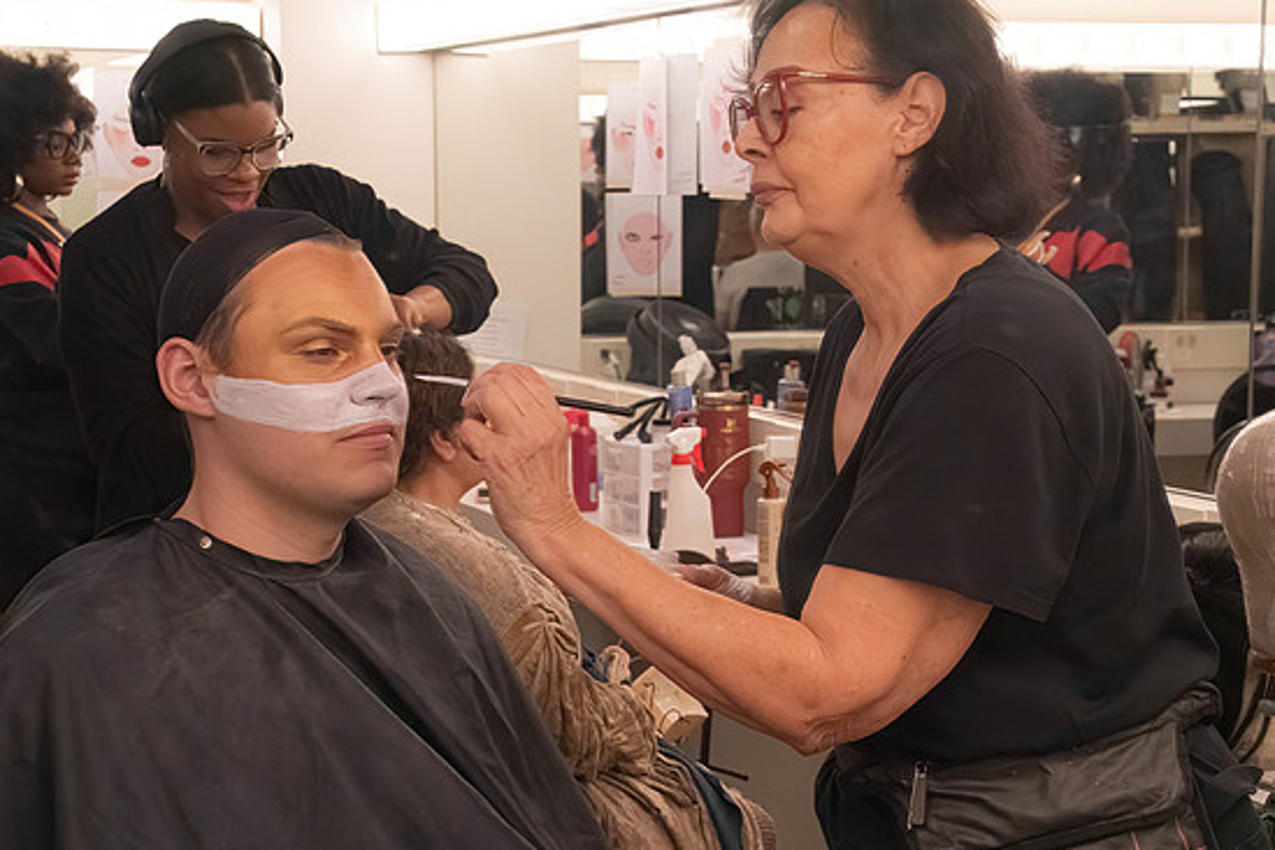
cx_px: 632
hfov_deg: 27.3
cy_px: 419
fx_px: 2621
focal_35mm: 74
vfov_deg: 18.4
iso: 16000
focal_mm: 70
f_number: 11
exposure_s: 1/500
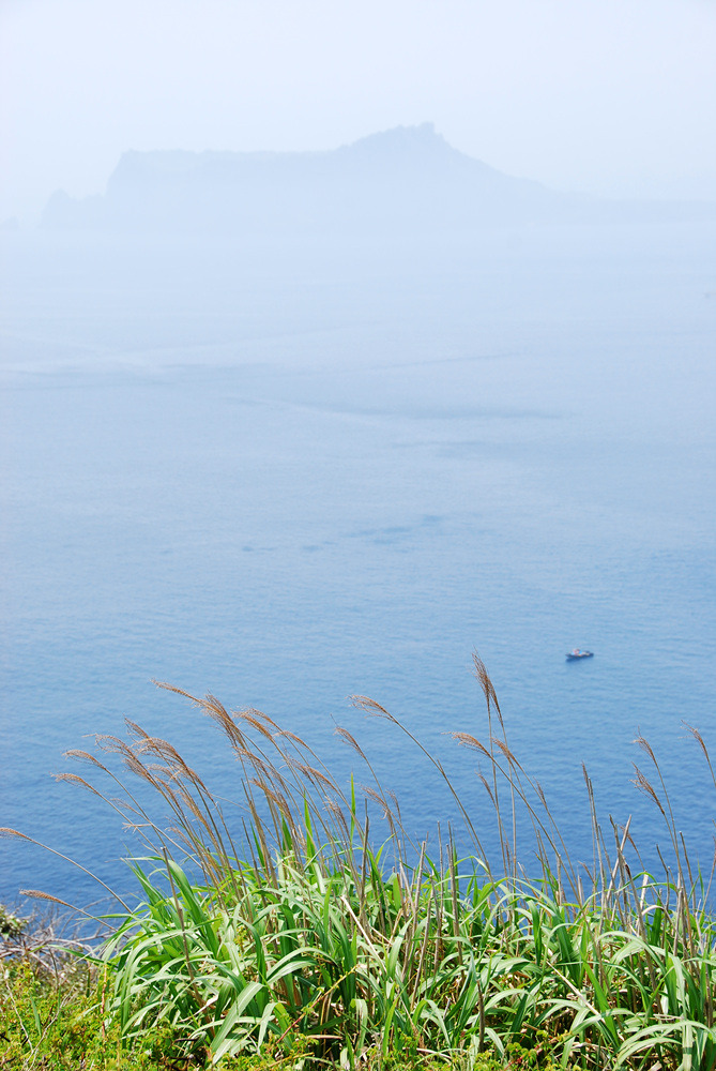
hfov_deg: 19.0
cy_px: 536
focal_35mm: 72
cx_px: 358
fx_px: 2143
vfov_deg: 28.0
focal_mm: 48
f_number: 9
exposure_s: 1/320
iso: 200
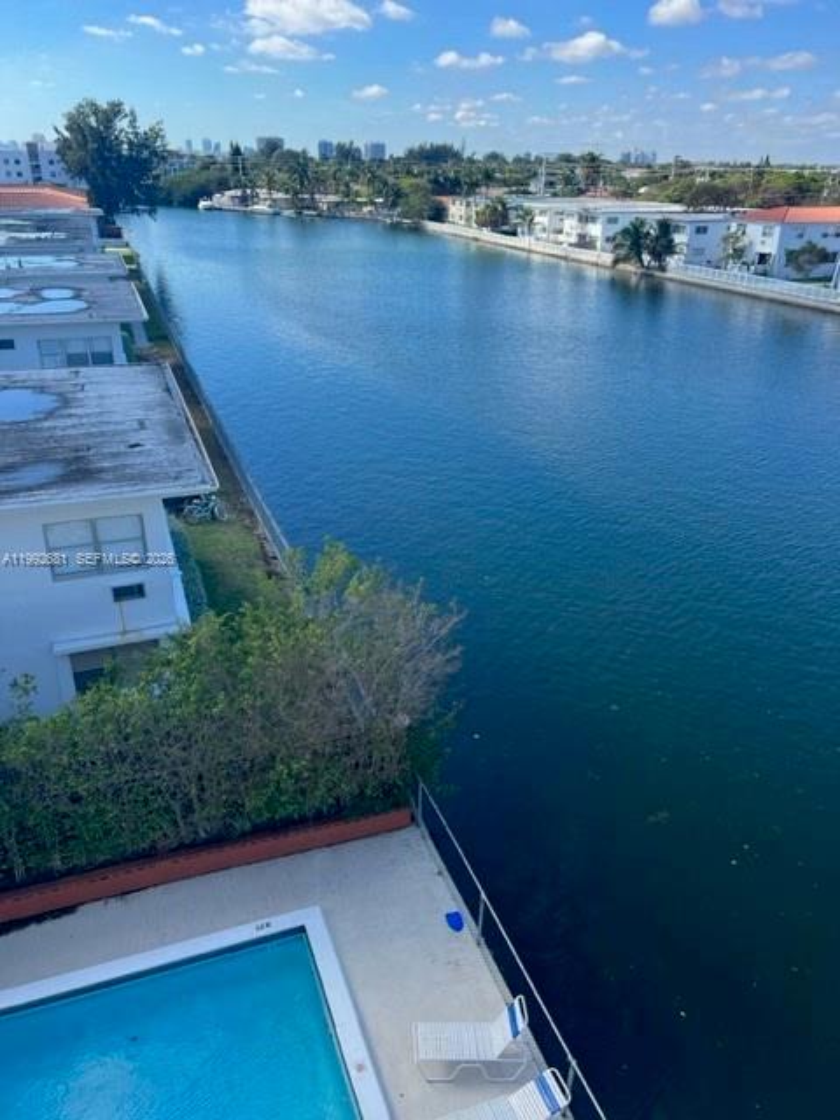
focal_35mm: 26
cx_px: 420
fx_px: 841
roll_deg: -1.9
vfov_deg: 67.3
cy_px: 560
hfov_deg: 53.1
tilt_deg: -25.7
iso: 50
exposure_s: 1/1779
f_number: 1.5
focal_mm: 5.7
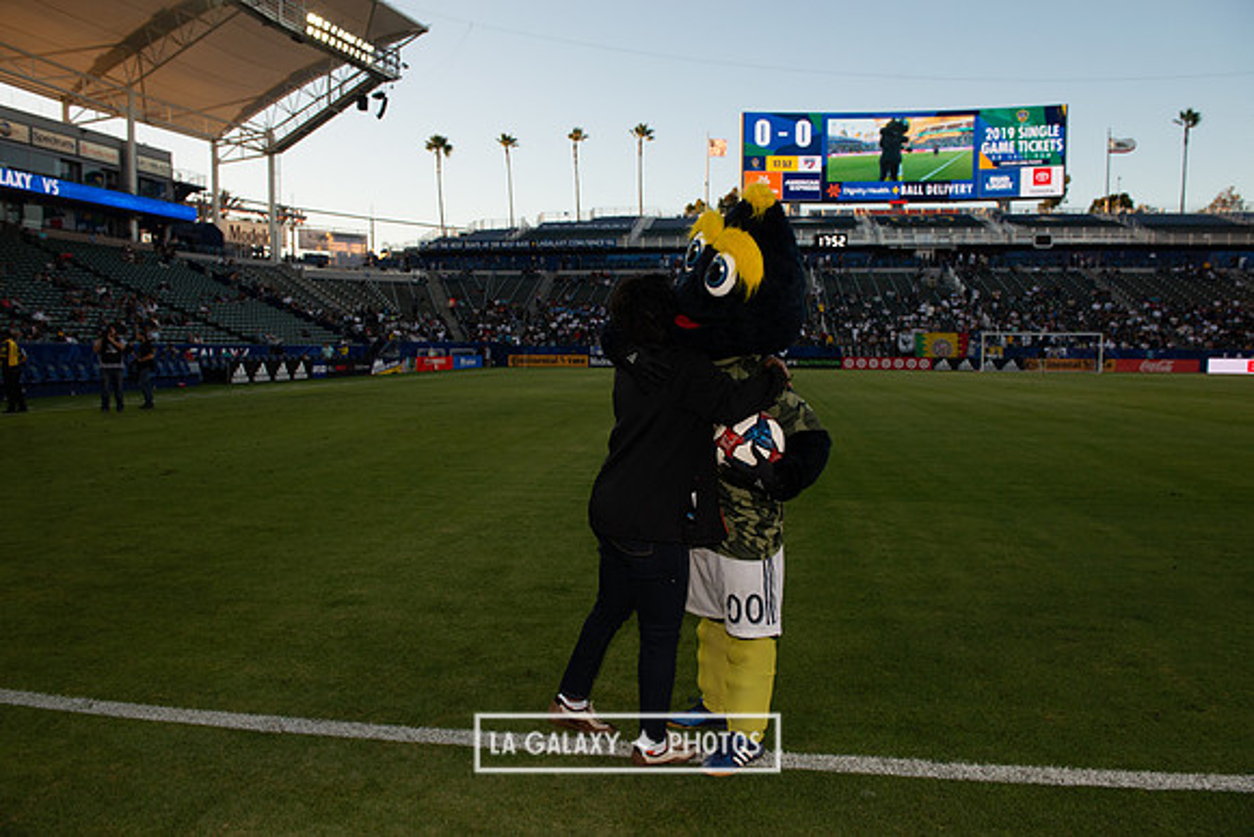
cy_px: 418
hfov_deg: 73.7
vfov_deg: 53.2
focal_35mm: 24
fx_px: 836
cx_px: 627
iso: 800
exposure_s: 1/640
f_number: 7.1
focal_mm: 24
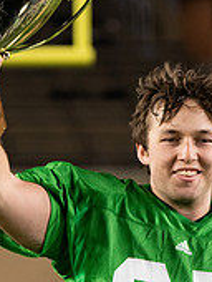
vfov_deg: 5.4
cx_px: 137
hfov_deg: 4.1
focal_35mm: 368
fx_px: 2998
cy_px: 249
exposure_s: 1/500
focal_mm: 145
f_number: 4
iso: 4000
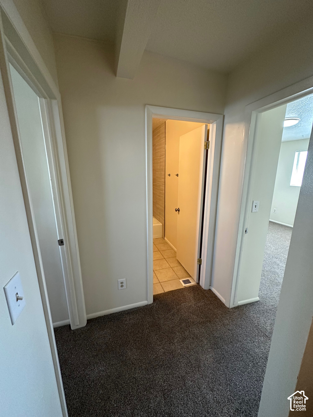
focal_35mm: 14
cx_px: 156
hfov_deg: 85.7
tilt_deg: -11.8
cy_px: 208
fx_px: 169
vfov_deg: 102.1
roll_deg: +0.0
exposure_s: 1/120
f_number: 2.2
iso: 250
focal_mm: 2.22
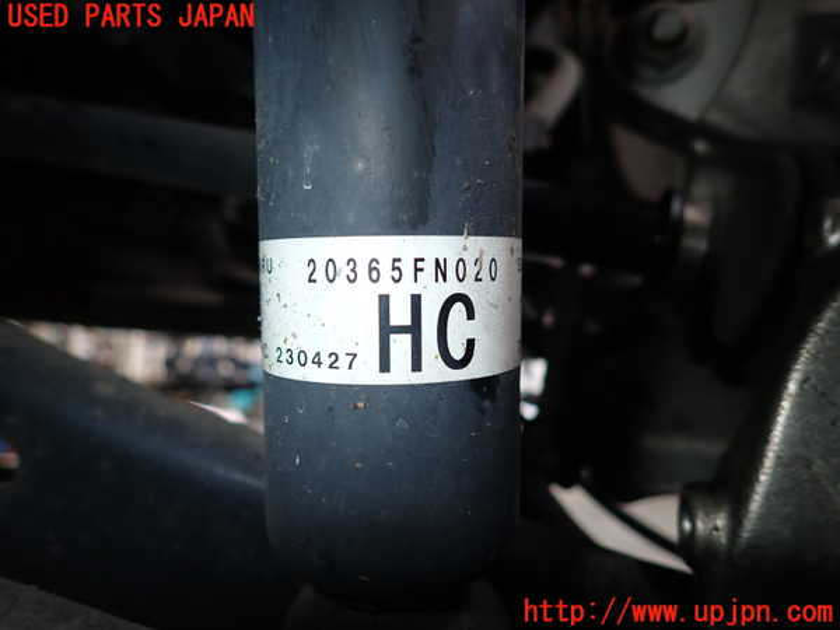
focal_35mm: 25
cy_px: 315
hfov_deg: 69.4
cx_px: 420
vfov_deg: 54.9
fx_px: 607
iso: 100
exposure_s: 1/30
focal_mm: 4.5
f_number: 5.6
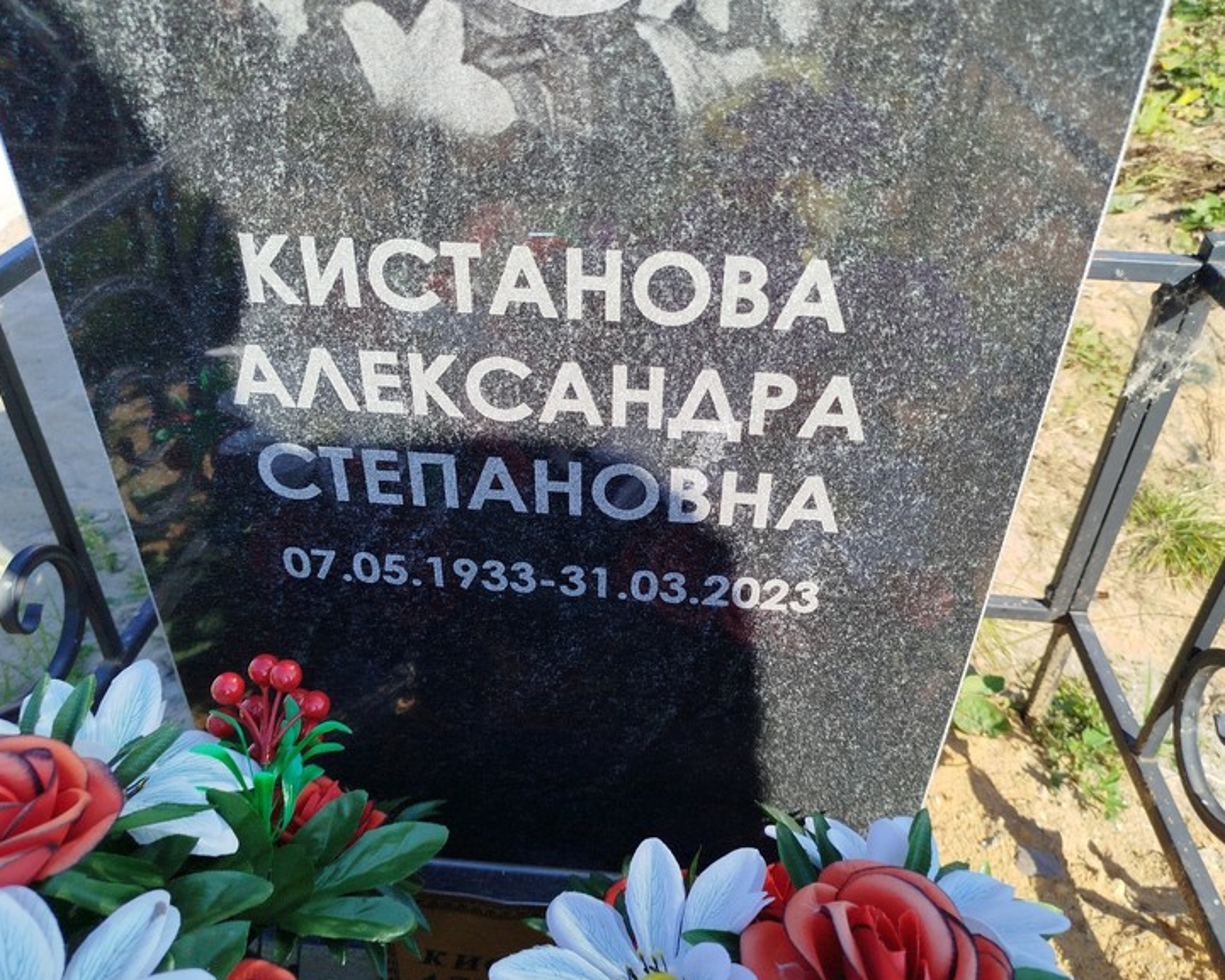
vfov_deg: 54.9
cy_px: 491
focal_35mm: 26
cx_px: 615
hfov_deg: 66.0
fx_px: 943
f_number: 1.7
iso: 50
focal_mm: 5.31
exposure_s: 1/500
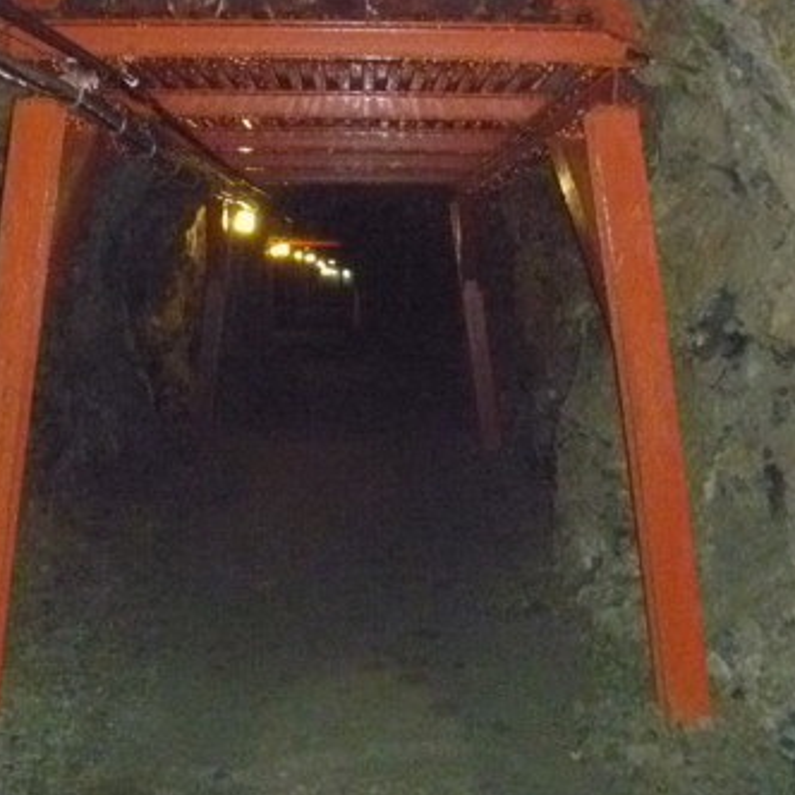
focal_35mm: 42
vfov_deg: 40.0
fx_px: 1091
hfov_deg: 39.7
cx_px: 290
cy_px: 395
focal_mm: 6.3
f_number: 3.5
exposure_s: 1/30
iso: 1600
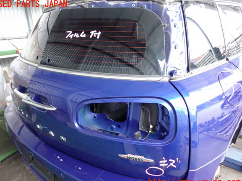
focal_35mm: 26
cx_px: 117
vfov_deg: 53.1
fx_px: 182
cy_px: 93
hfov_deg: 67.3
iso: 100
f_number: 2
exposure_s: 1/60
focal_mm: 4.5
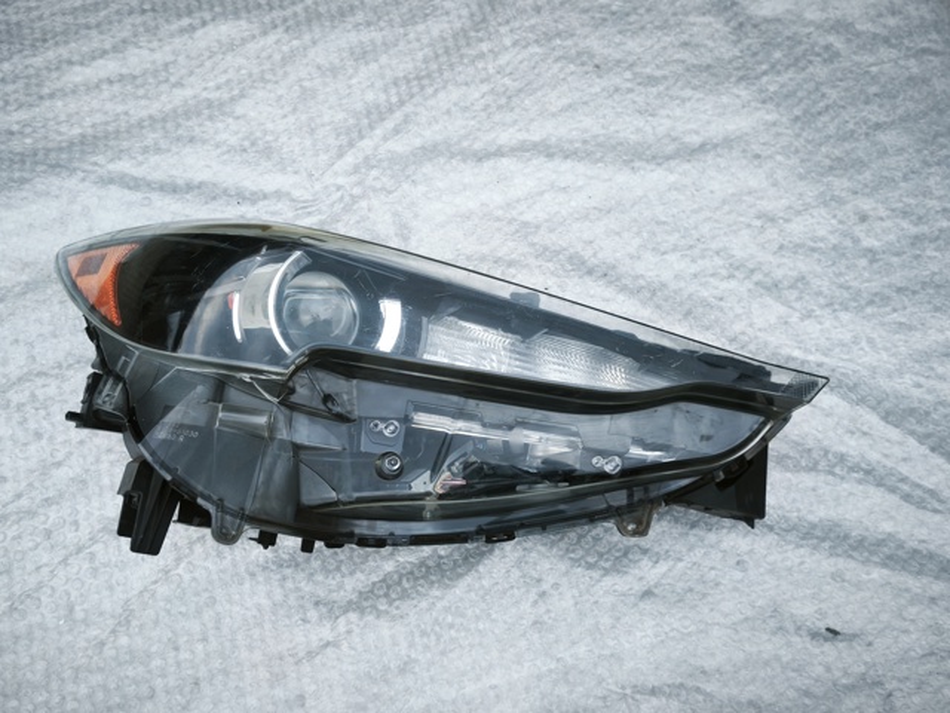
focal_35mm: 35
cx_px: 475
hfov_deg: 52.6
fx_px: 961
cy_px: 356
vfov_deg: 40.7
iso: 800
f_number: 1.7
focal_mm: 5.35
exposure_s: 1/60
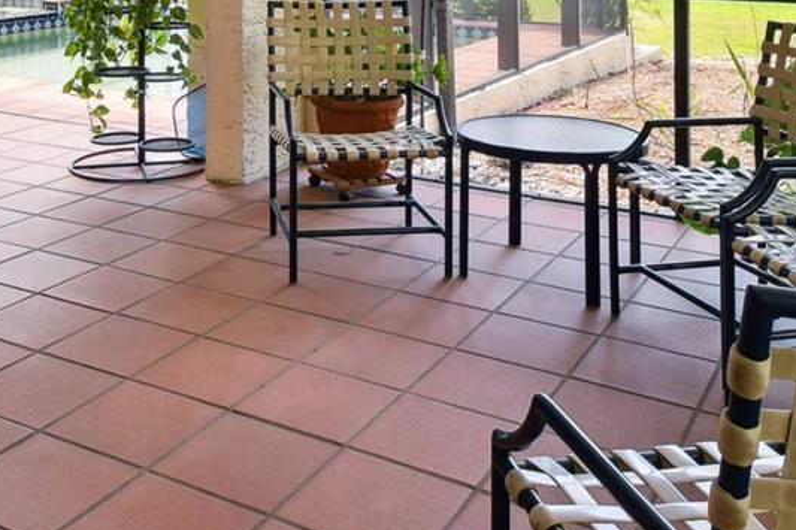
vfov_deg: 26.8
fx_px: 995
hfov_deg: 43.1
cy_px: -88
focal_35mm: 45
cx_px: 278
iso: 100
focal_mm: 10
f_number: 7.1
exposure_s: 1/20
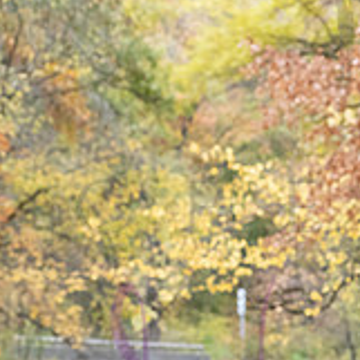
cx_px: 487
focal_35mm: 245
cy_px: 316
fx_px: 2883
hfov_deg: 7.1
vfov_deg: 7.1
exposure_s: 1/125
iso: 2000
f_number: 8
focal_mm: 80
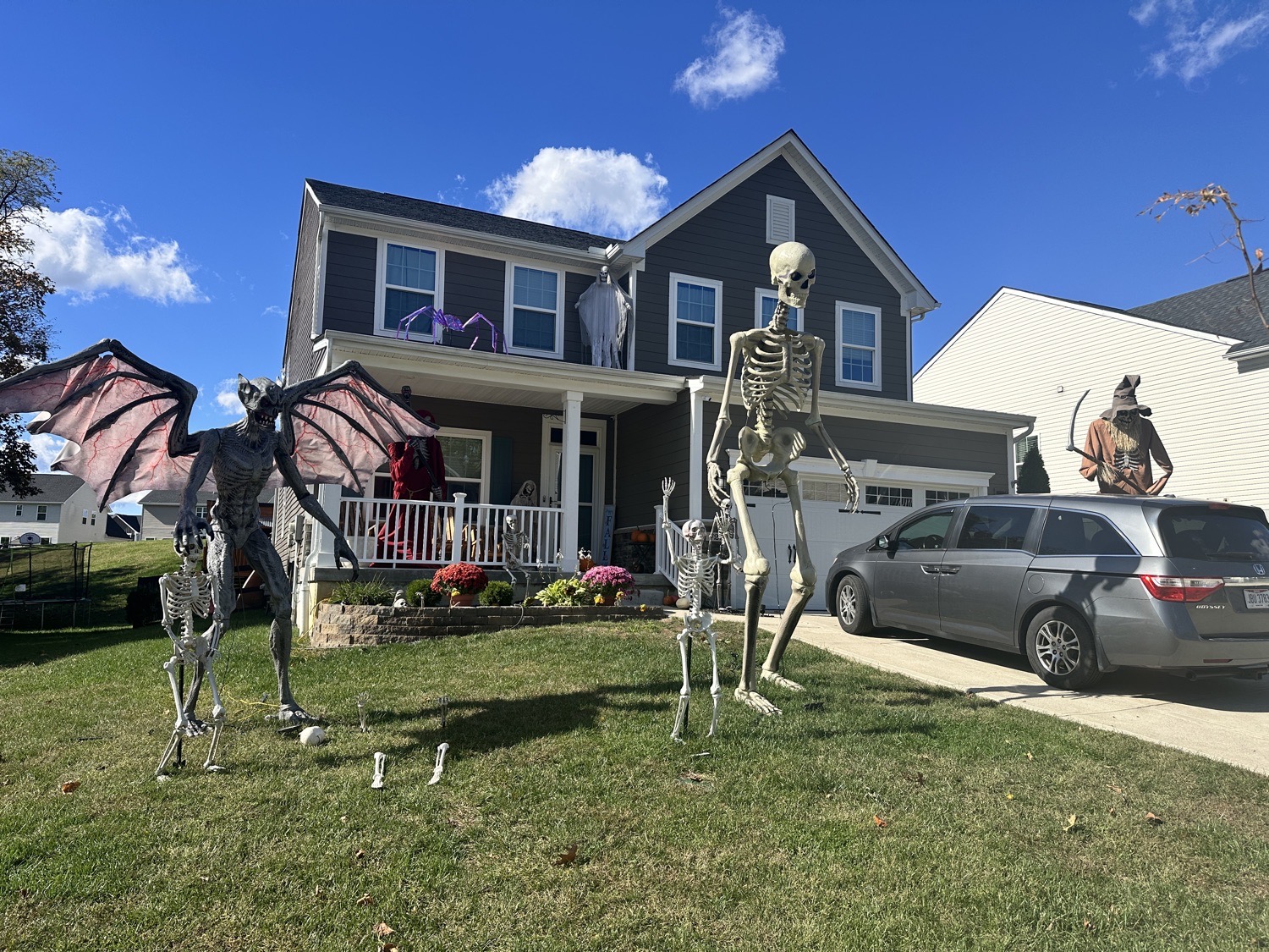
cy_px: 476
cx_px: 634
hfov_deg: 71.6
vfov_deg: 56.8
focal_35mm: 24
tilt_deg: +8.0
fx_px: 880
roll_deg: -1.3
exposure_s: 1/3472
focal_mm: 6.86
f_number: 1.78
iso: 80
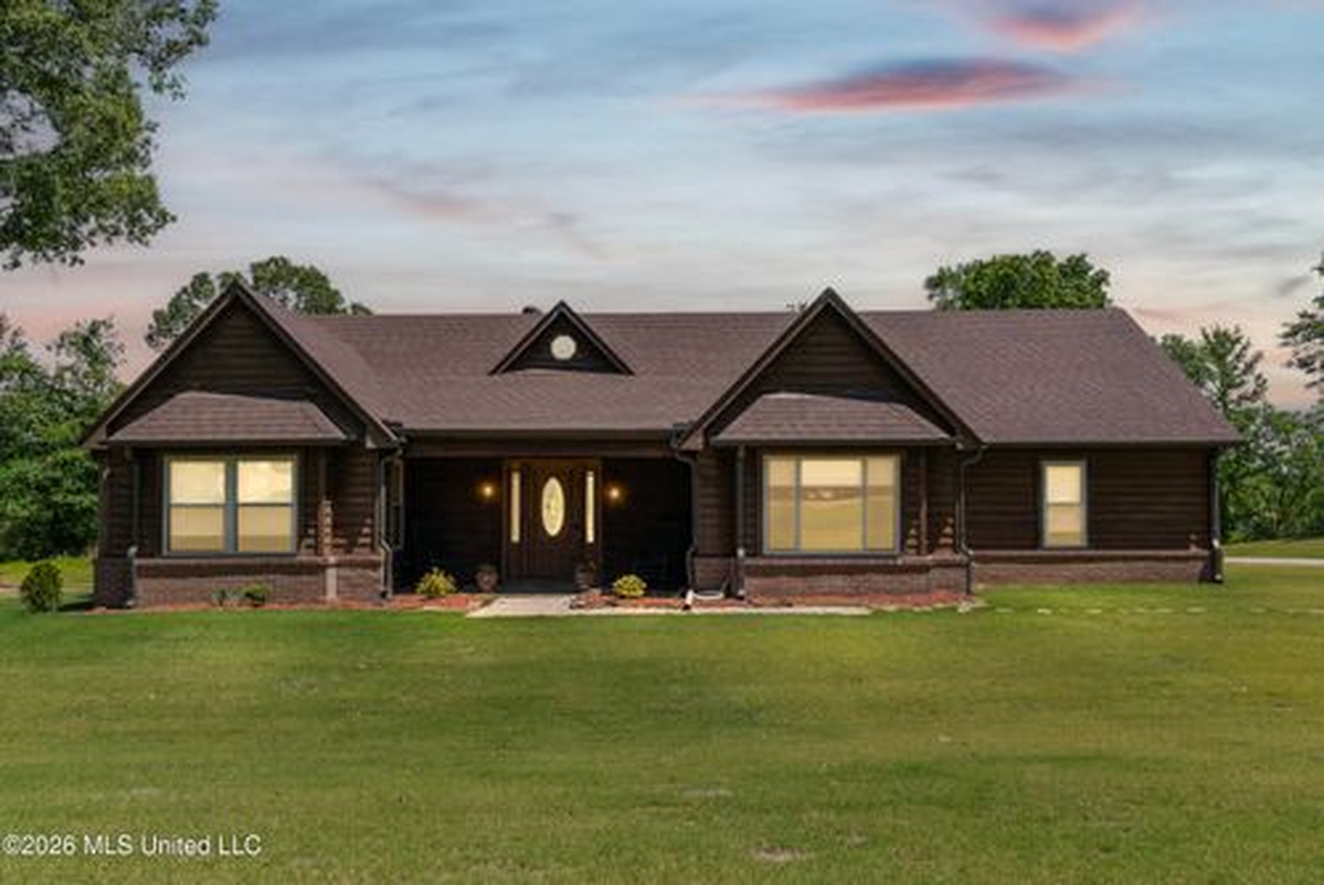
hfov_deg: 61.9
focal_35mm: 30
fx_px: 1104
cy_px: 442
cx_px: 662
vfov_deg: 43.7
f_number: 9
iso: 800
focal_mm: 30
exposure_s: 1/500
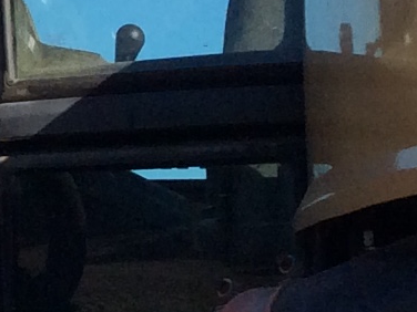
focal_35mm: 220
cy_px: -229
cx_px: -360
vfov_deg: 6.6
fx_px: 2650
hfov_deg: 8.6
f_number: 2.4
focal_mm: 3.3
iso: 32
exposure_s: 1/1271
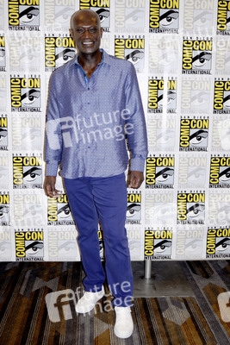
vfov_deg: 53.1
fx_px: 345
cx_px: 115
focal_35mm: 36
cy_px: 172
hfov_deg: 36.9
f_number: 3.5
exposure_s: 1/60
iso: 200
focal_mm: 24
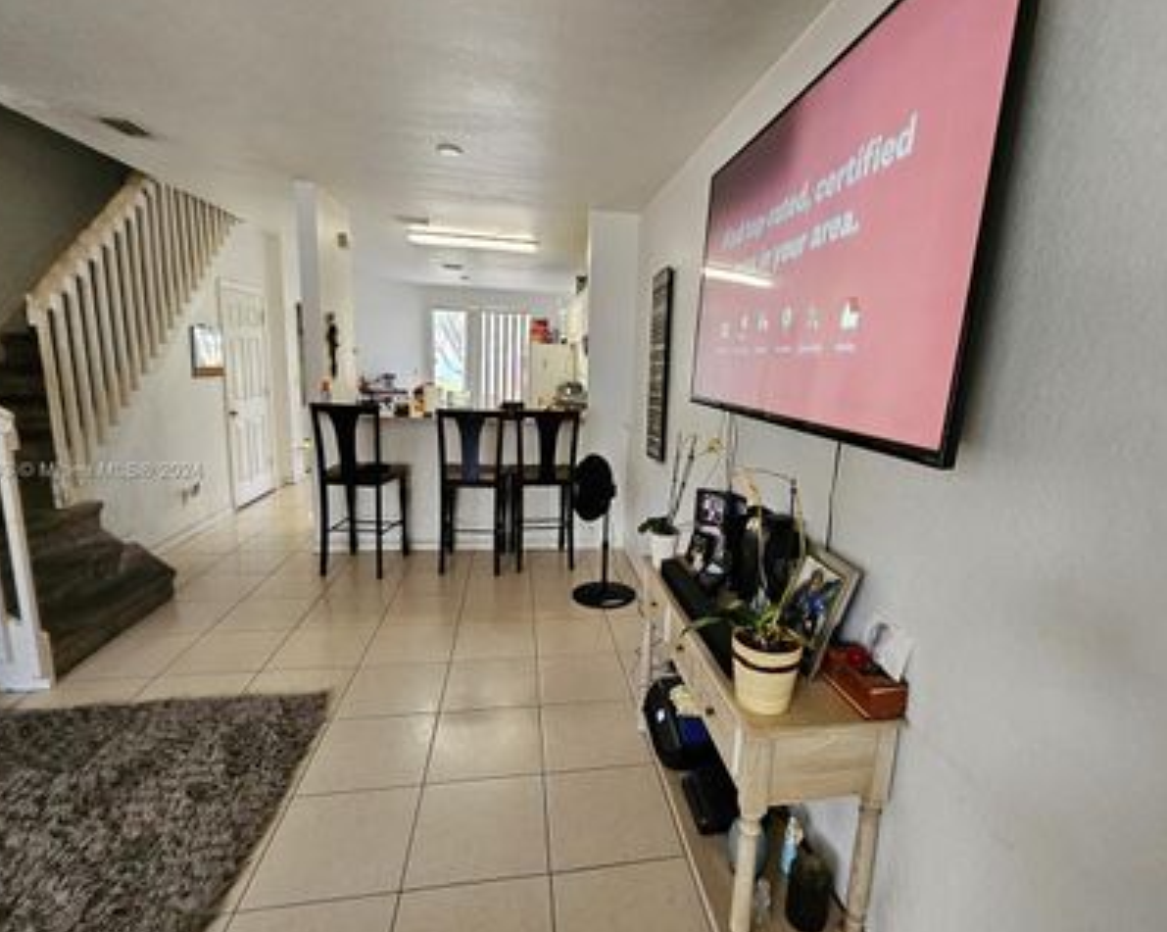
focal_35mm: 16
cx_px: 644
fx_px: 552
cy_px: 472
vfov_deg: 80.3
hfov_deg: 92.8
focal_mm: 1.74
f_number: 2.2
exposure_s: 1/40
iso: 320
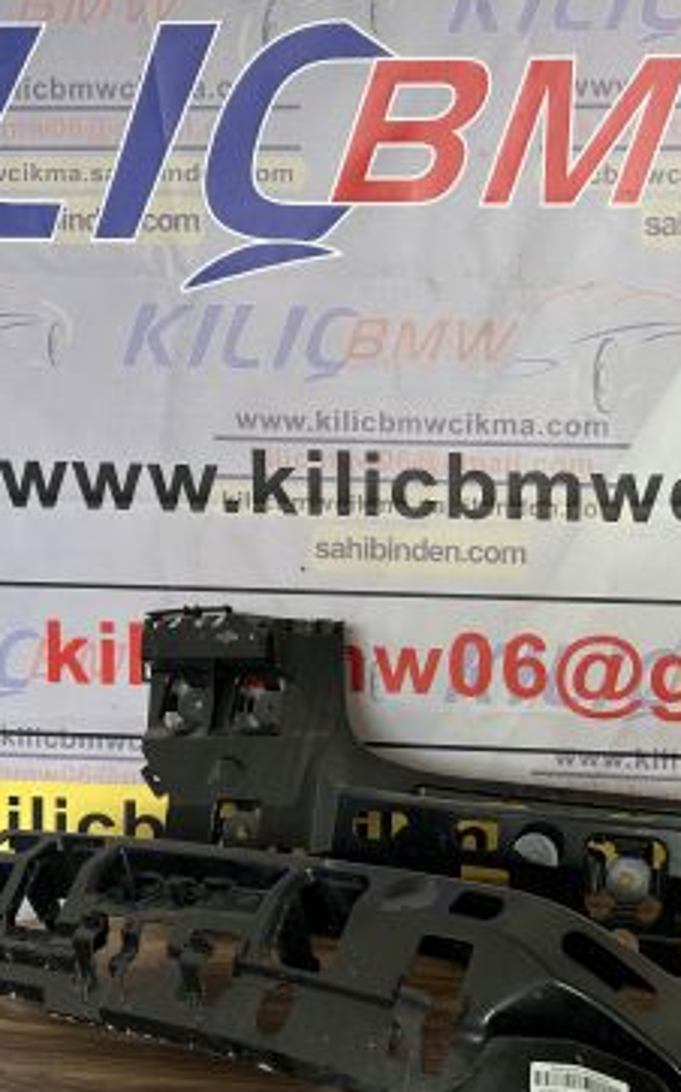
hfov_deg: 27.8
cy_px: 591
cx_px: 570
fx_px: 1337
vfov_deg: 44.3
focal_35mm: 45
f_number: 1.78
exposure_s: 1/158
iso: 64
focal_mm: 6.86
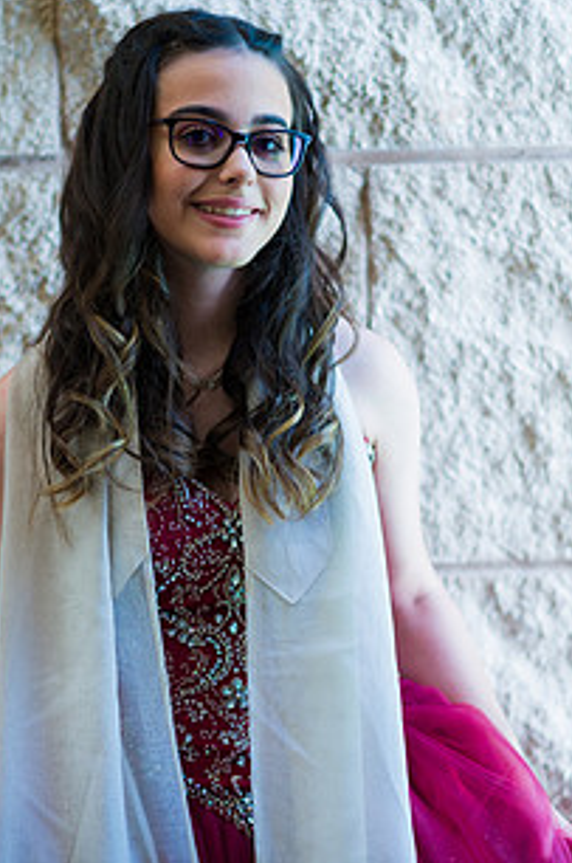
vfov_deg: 16.4
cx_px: 207
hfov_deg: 10.9
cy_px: 527
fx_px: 2989
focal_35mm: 125
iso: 200
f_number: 2
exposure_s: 1/125
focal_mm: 85
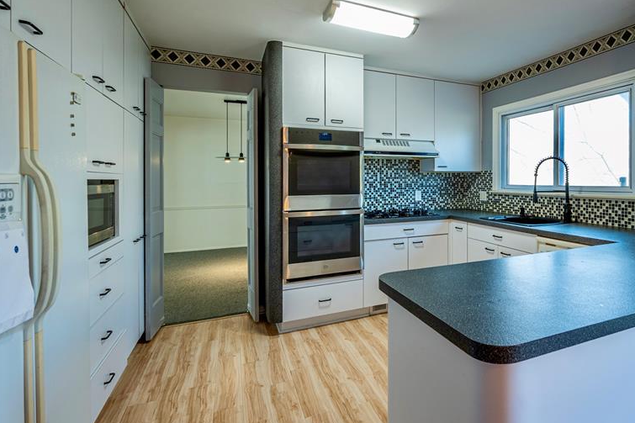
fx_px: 335
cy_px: 216
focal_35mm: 19
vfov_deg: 64.5
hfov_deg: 83.7
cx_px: 426
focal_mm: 14
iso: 200
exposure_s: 1/5
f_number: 8
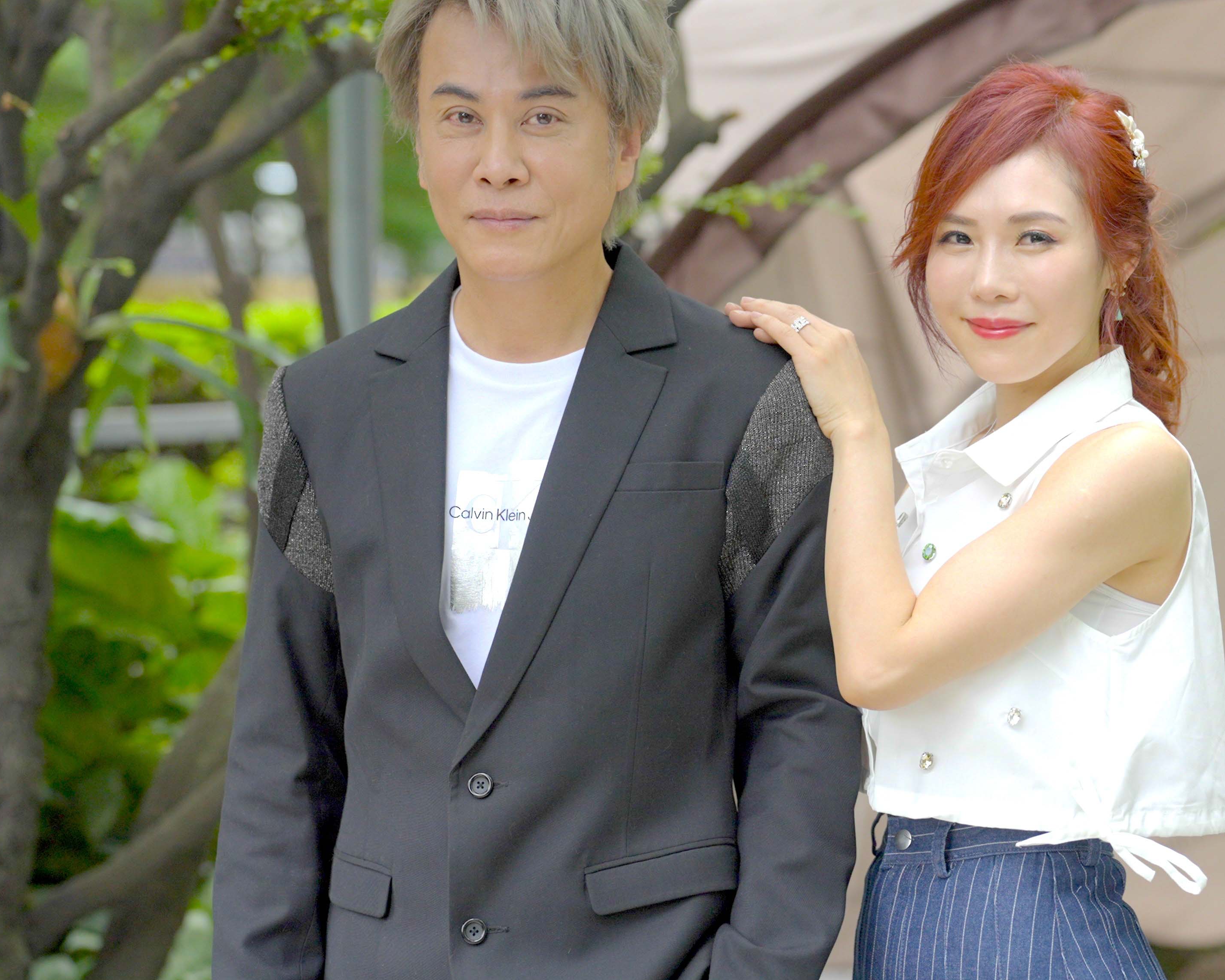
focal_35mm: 116
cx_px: 722
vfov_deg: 13.3
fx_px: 4205
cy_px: 470
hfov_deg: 16.6
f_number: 3.2
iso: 1000
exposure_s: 1/640
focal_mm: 83
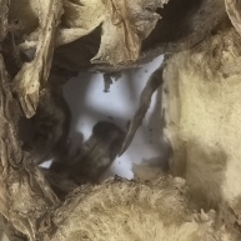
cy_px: 6
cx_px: -9
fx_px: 1040
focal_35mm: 132
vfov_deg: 13.1
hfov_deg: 13.0
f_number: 2
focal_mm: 5.75
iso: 800
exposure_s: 1/120
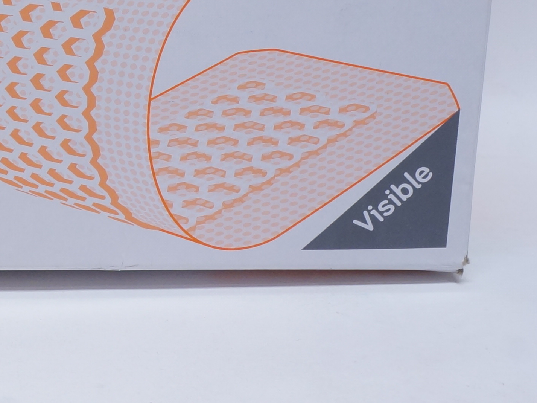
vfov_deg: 12.1
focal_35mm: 119
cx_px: -238
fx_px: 1846
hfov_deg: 15.4
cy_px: -107
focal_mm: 24
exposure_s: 1/13
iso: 400
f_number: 11
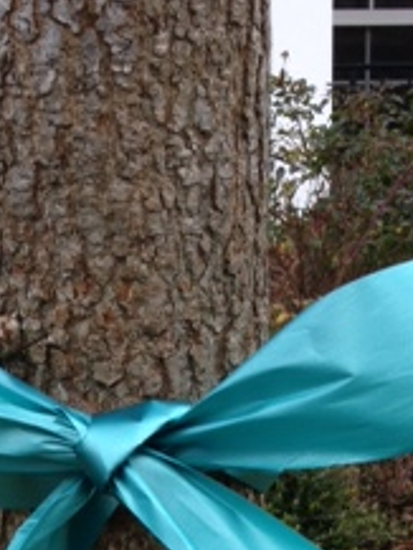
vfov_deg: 17.5
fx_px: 1637
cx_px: 195
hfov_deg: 14.4
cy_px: 778
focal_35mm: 103
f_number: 2.4
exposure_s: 1/400
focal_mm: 4.28
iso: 50
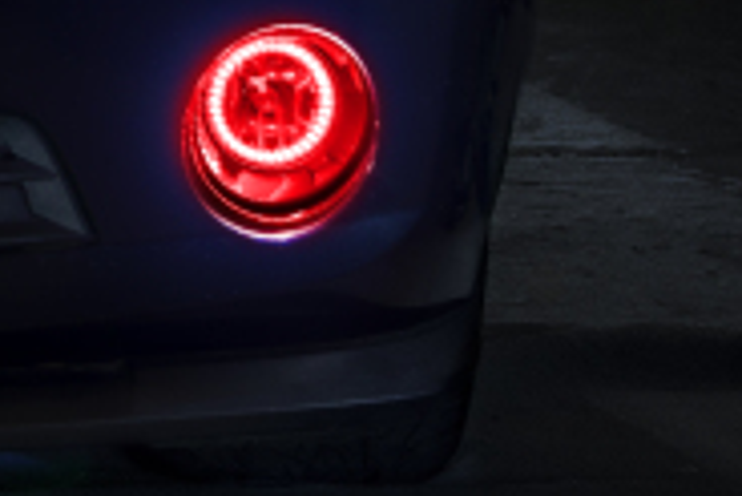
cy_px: -210
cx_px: -665
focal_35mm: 239
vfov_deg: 5.7
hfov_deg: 8.2
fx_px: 4930
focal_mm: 55
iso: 200
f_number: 7.1
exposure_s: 1/2
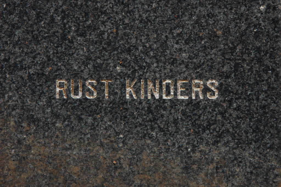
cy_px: 94
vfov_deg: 6.8
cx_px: 140
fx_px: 1579
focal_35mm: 202
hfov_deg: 10.2
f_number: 22
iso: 400
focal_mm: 135
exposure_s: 1/125
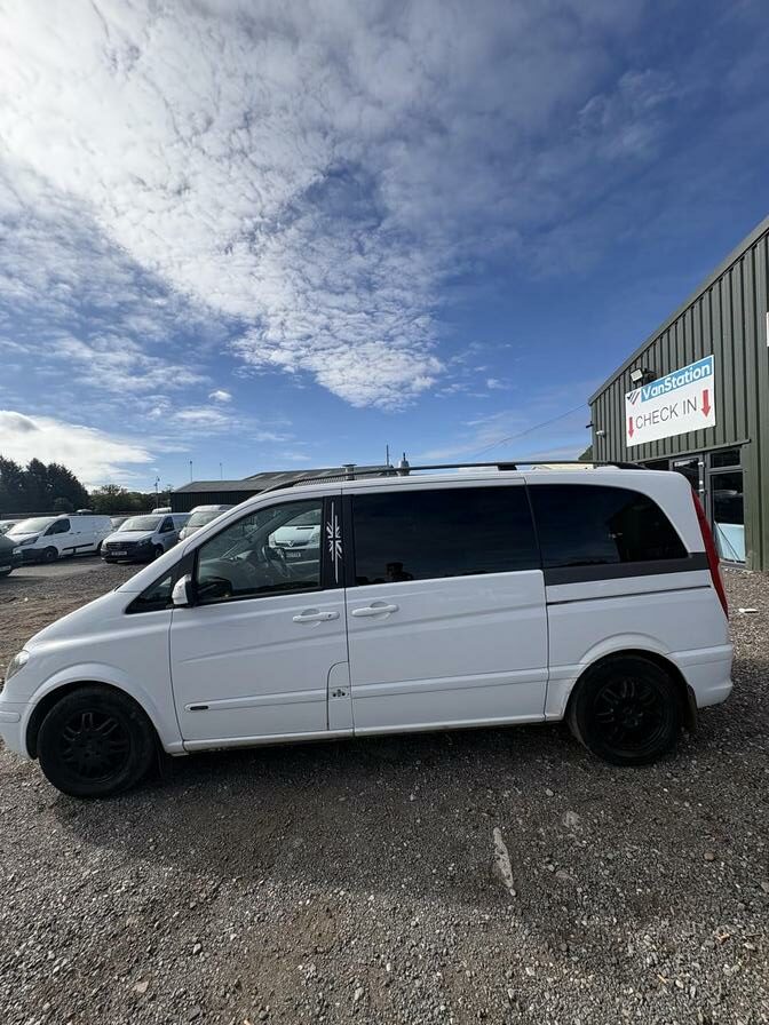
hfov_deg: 85.7
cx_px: 384
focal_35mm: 14
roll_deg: -2.6
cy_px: 512
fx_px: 415
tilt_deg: +9.3
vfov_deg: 102.1
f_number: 2.2
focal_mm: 2.22
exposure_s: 1/2494
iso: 50
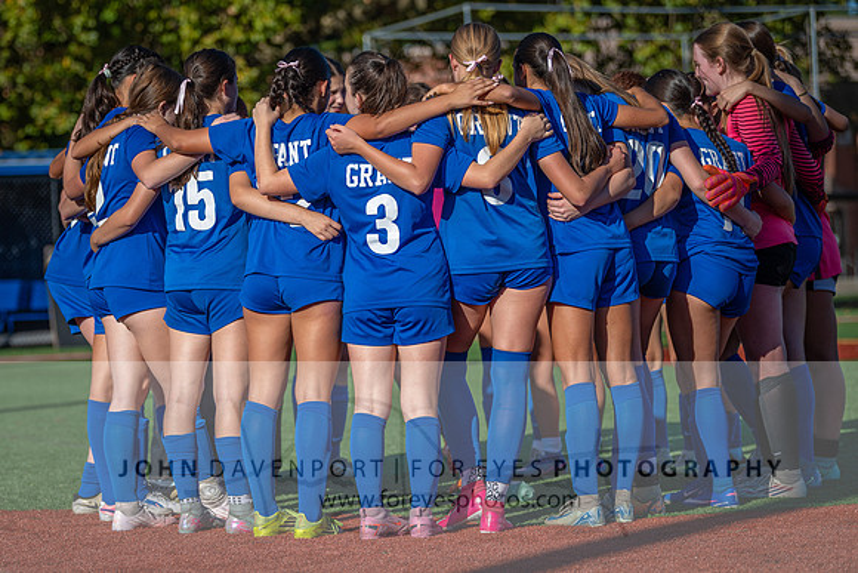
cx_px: 358
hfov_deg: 16.1
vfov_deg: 10.8
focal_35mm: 127
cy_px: 356
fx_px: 3022
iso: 125
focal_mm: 102
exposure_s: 1/2000
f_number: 2.8
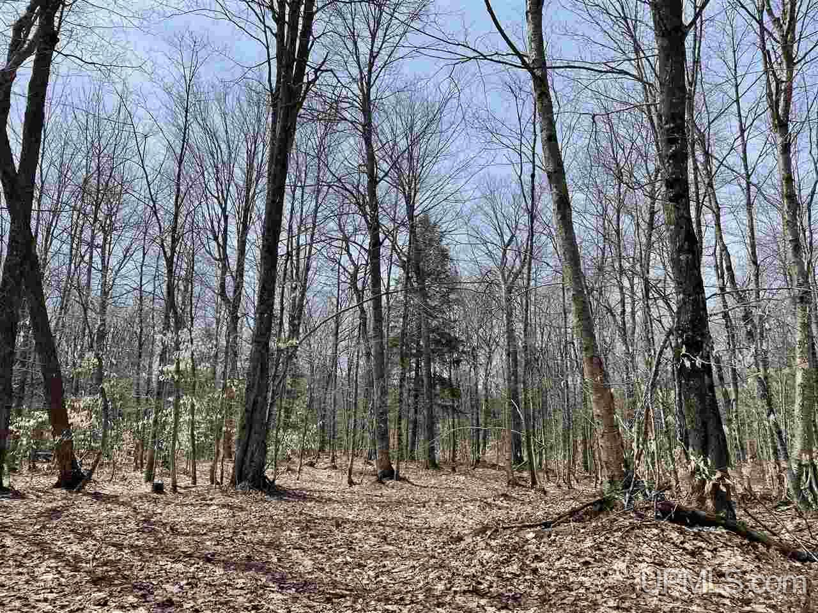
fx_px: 614
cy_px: 306
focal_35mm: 26
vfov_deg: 53.1
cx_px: 409
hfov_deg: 67.3
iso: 32
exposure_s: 1/2882
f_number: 1.6
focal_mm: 4.2
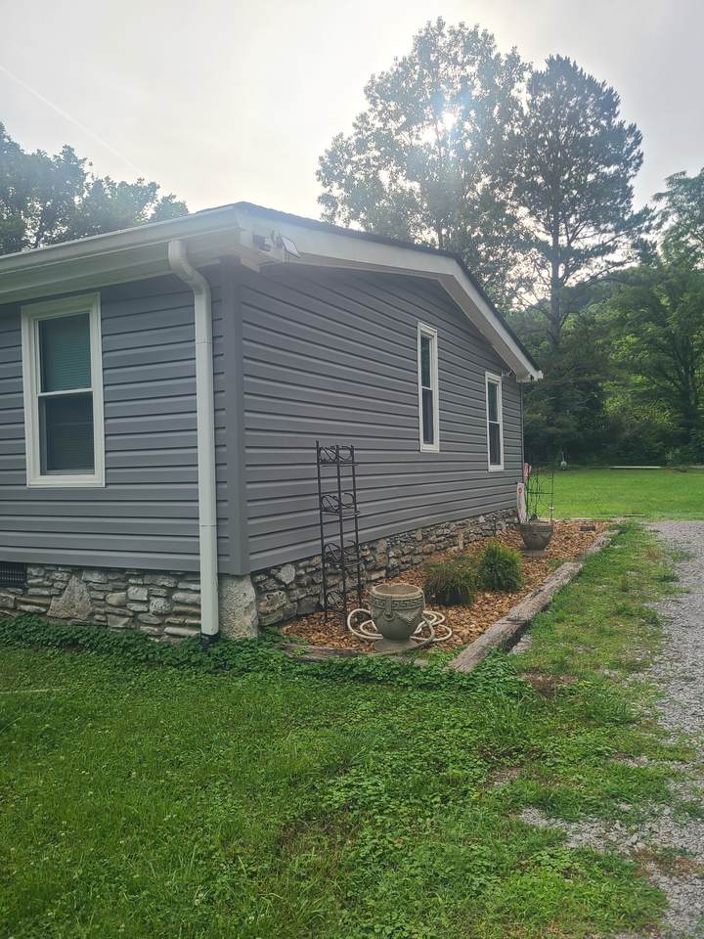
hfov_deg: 53.1
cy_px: 470
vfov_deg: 67.3
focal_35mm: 26
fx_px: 705
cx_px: 352
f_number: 1.8
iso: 40
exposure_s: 1/553
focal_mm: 5.4
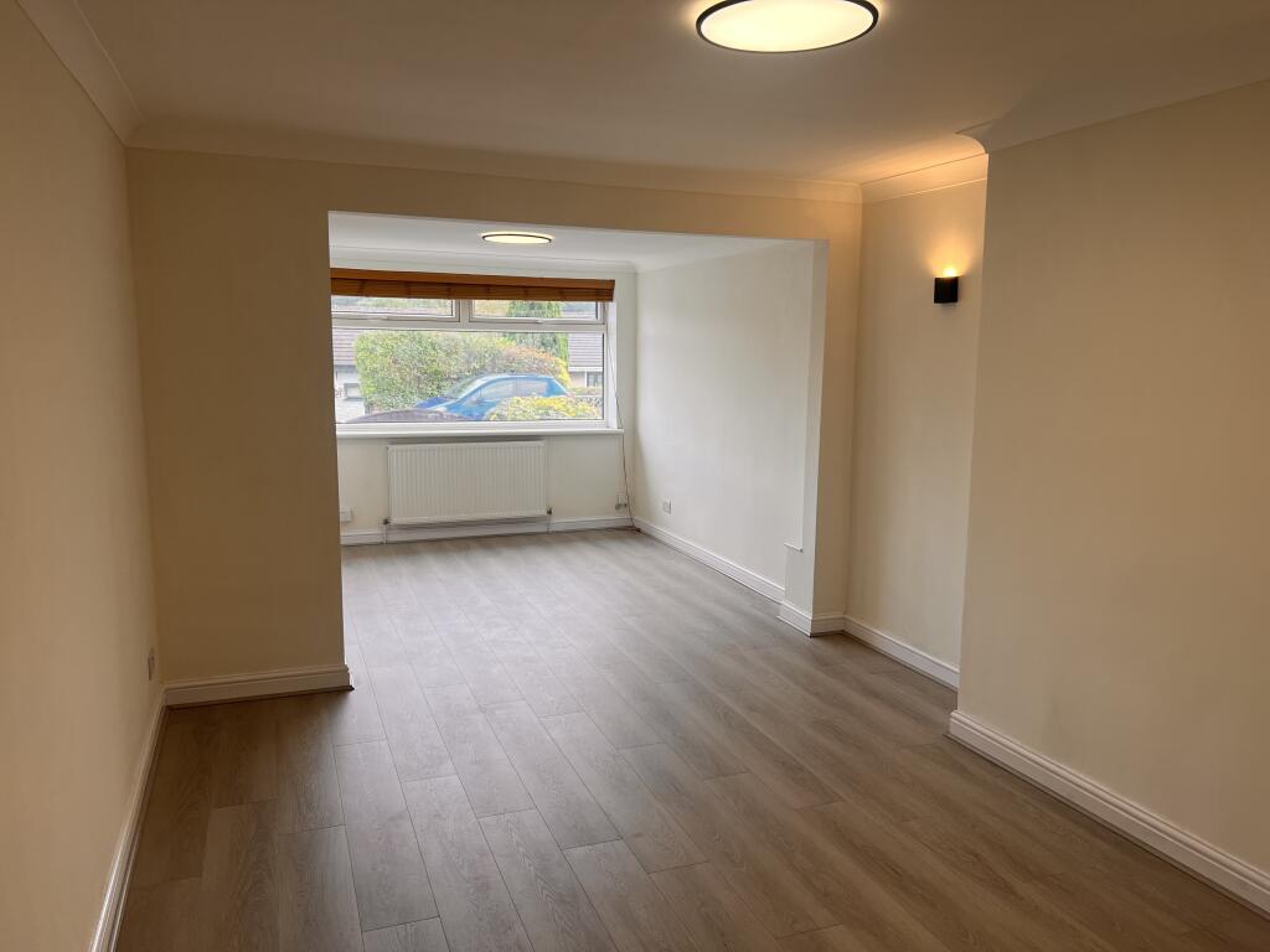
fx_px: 954
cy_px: 476
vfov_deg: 53.1
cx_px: 635
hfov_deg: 67.3
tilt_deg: -8.3
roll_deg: -0.1
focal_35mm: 26
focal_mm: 5.7
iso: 40
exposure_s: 1/259
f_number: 1.5
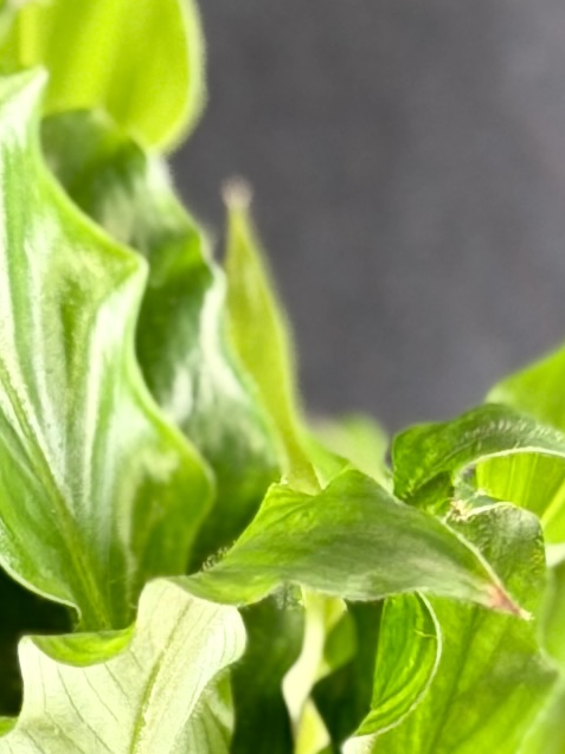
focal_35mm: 304
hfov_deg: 4.9
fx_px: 6622
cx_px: -181
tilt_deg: -19.8
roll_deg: -1.1
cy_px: 932
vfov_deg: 6.5
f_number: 1.78
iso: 100
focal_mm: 6.76
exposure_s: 1/60
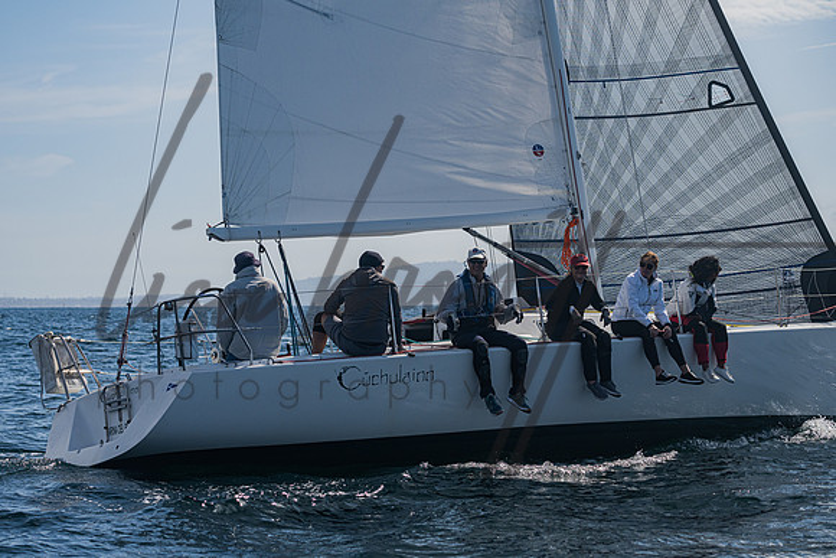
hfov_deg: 19.0
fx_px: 2502
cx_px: 387
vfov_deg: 12.7
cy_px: 280
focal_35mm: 108
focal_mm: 100
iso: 320
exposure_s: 1/5000
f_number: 6.3
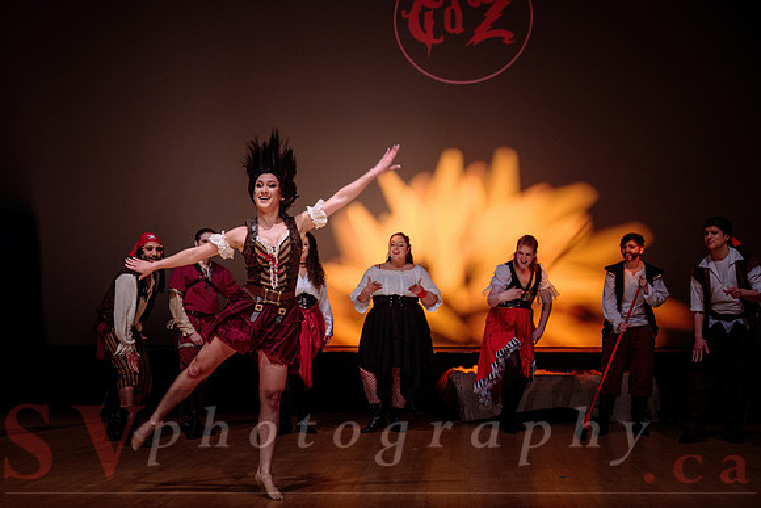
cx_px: 295
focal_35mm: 56
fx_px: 1192
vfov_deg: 24.0
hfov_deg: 35.3
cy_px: 311
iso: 1600
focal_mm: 46
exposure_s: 1/250
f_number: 2.8
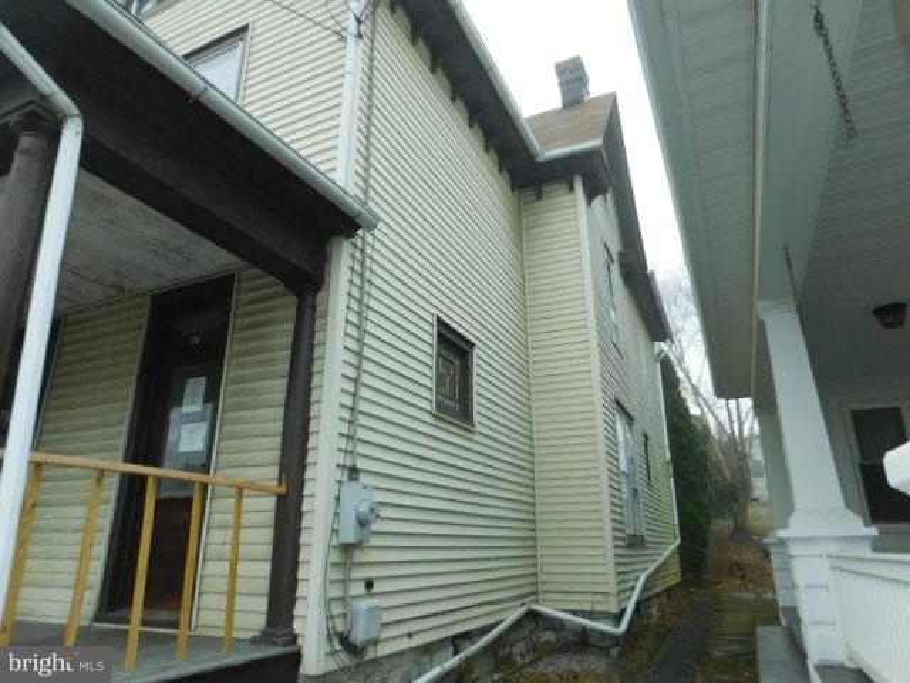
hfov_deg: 73.9
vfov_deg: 58.9
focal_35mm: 23
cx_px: 455
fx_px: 605
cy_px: 342
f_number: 3
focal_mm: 4
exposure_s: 1/200
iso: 125
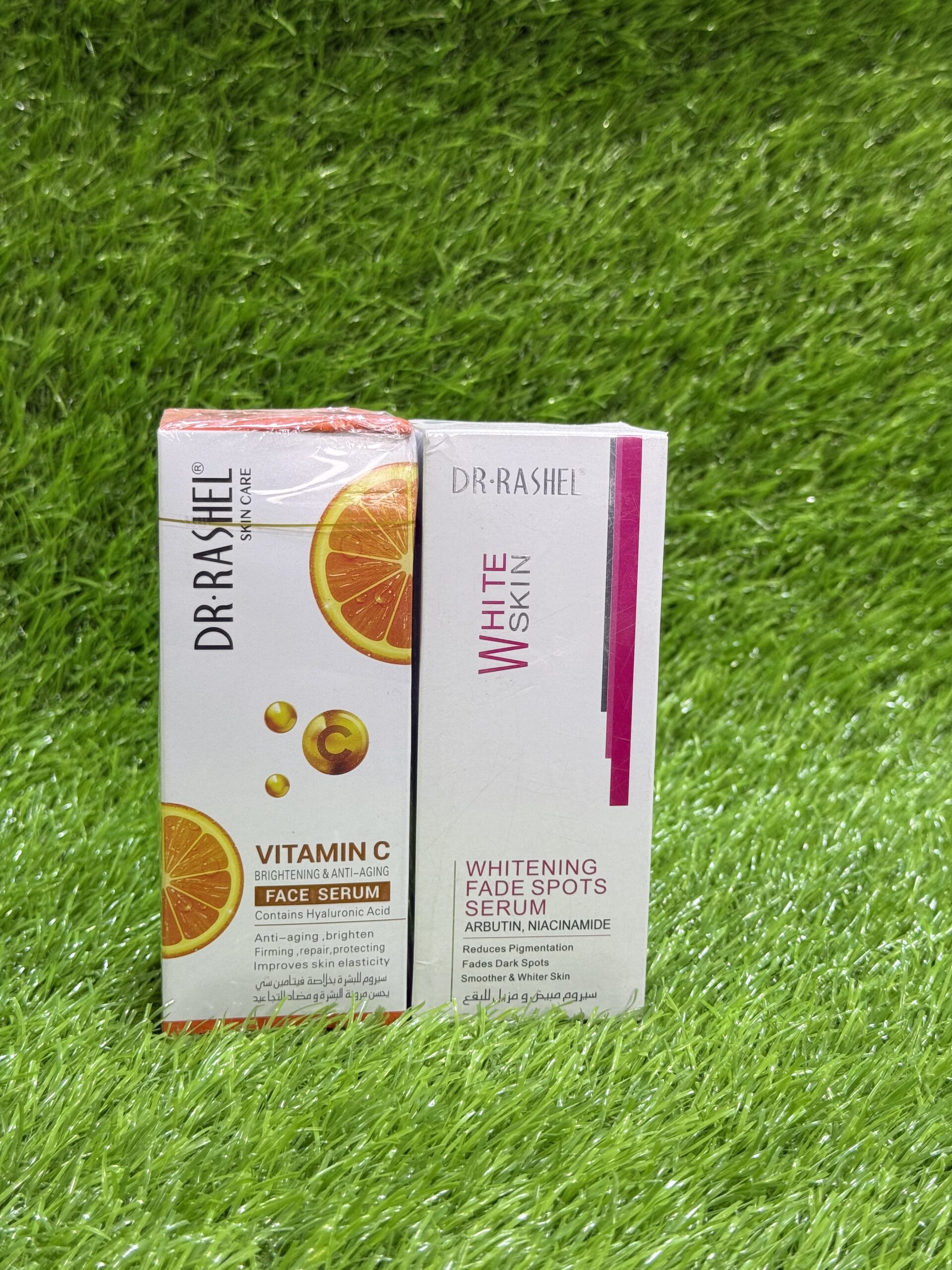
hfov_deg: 30.3
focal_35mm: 48
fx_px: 1760
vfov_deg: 39.7
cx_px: 476
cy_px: 635
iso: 50
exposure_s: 1/100
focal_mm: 6.76
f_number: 1.78
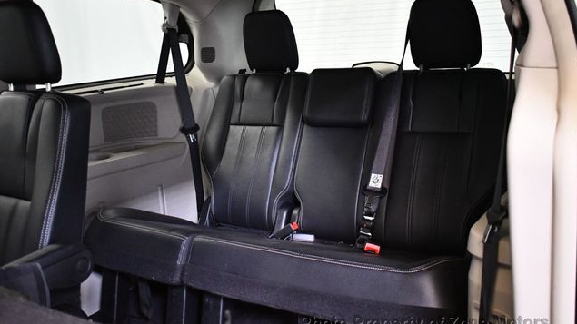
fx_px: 581
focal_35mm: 38
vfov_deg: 31.2
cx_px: 289
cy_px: 146
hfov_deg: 52.8
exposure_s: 1/60
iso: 5600
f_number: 3.8
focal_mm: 24
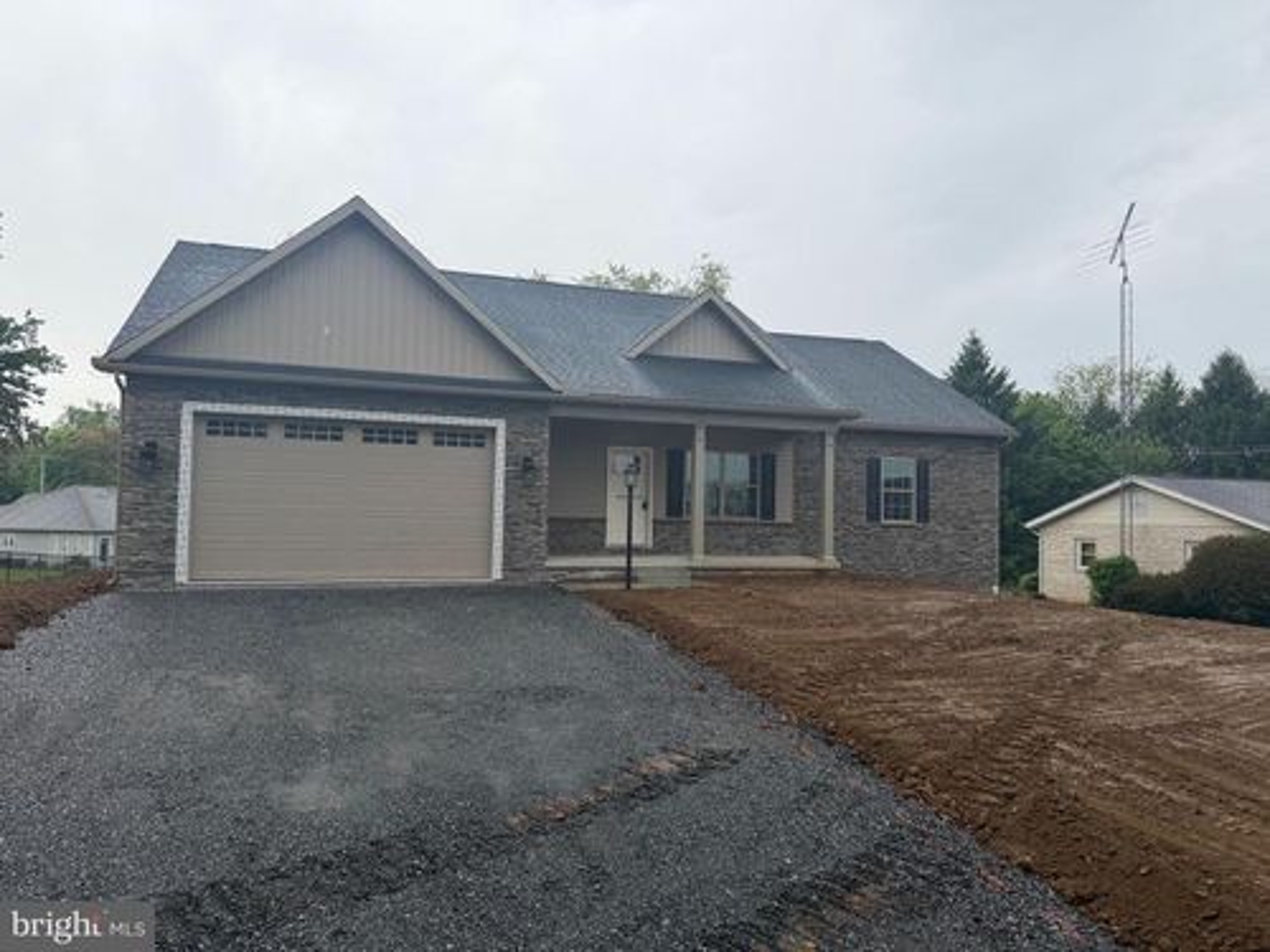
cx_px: 635
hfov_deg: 71.6
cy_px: 476
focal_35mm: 24
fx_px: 881
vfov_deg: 56.8
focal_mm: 6.76
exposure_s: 1/2232
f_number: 1.78
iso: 80
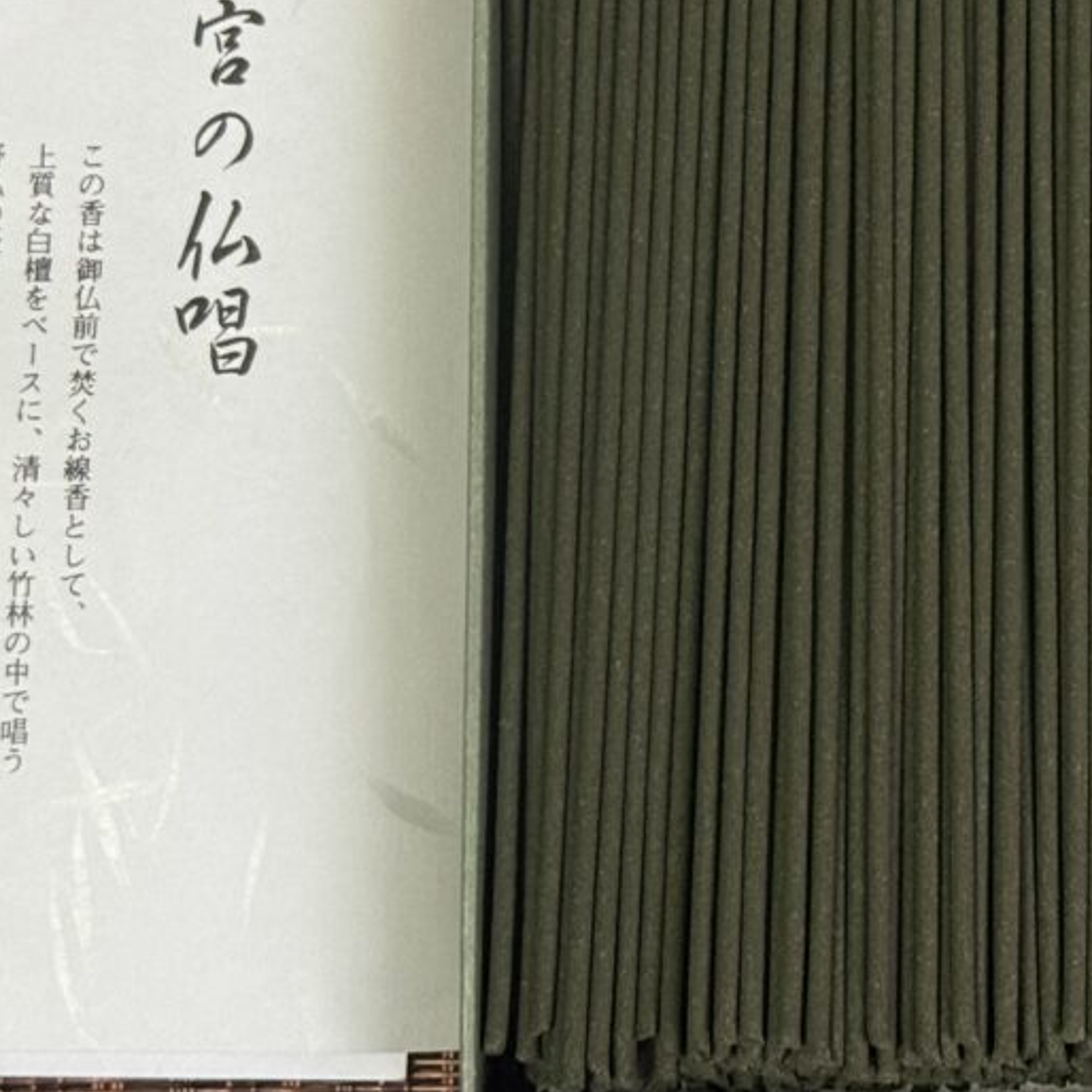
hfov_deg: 17.4
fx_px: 3533
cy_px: 399
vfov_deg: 17.5
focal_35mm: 99
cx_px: 931
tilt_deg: -82.5
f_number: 1.78
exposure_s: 1/37
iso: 320
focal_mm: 6.76
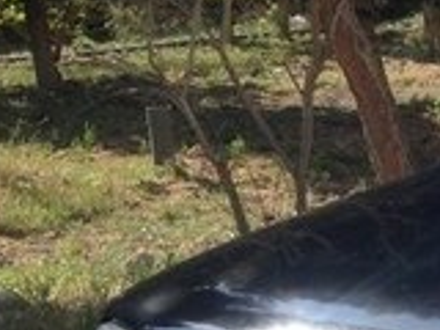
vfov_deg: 10.8
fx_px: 1729
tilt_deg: -11.1
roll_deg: -0.7
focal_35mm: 136
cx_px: 825
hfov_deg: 13.0
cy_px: 340
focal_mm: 4.12
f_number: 2.4
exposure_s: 1/609
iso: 50
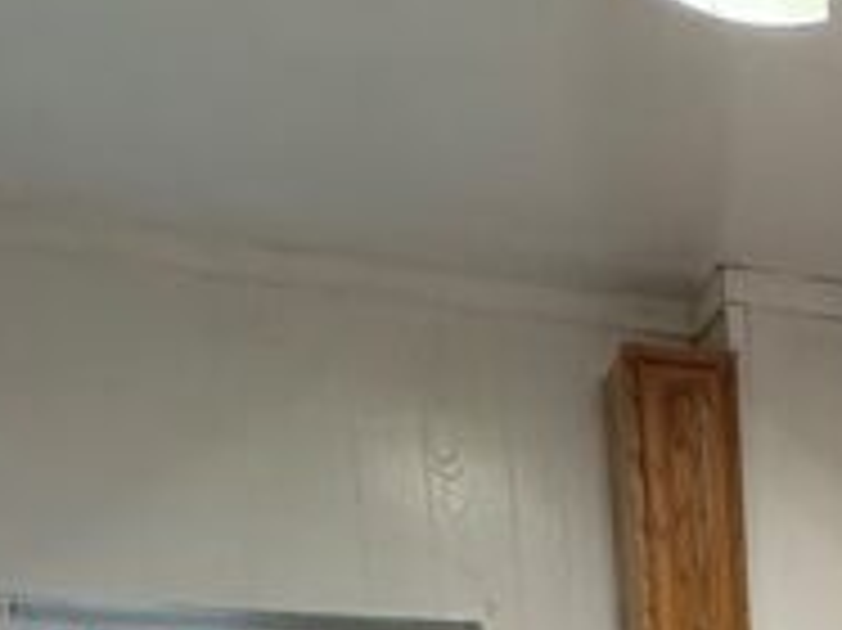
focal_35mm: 60
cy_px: 1170
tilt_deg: -15.8
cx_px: 968
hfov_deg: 28.6
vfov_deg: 18.4
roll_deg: +0.8
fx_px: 1459
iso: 160
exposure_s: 1/120
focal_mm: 2.22
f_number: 2.2
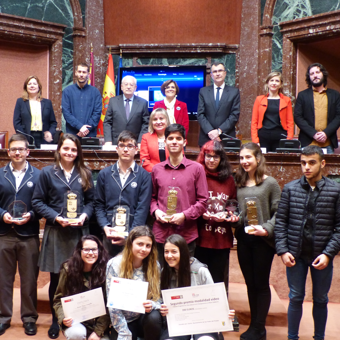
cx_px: 139
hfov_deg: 37.4
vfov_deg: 37.6
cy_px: 170
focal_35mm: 45
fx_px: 500
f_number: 2.8
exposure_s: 1/20
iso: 400
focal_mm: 6.8
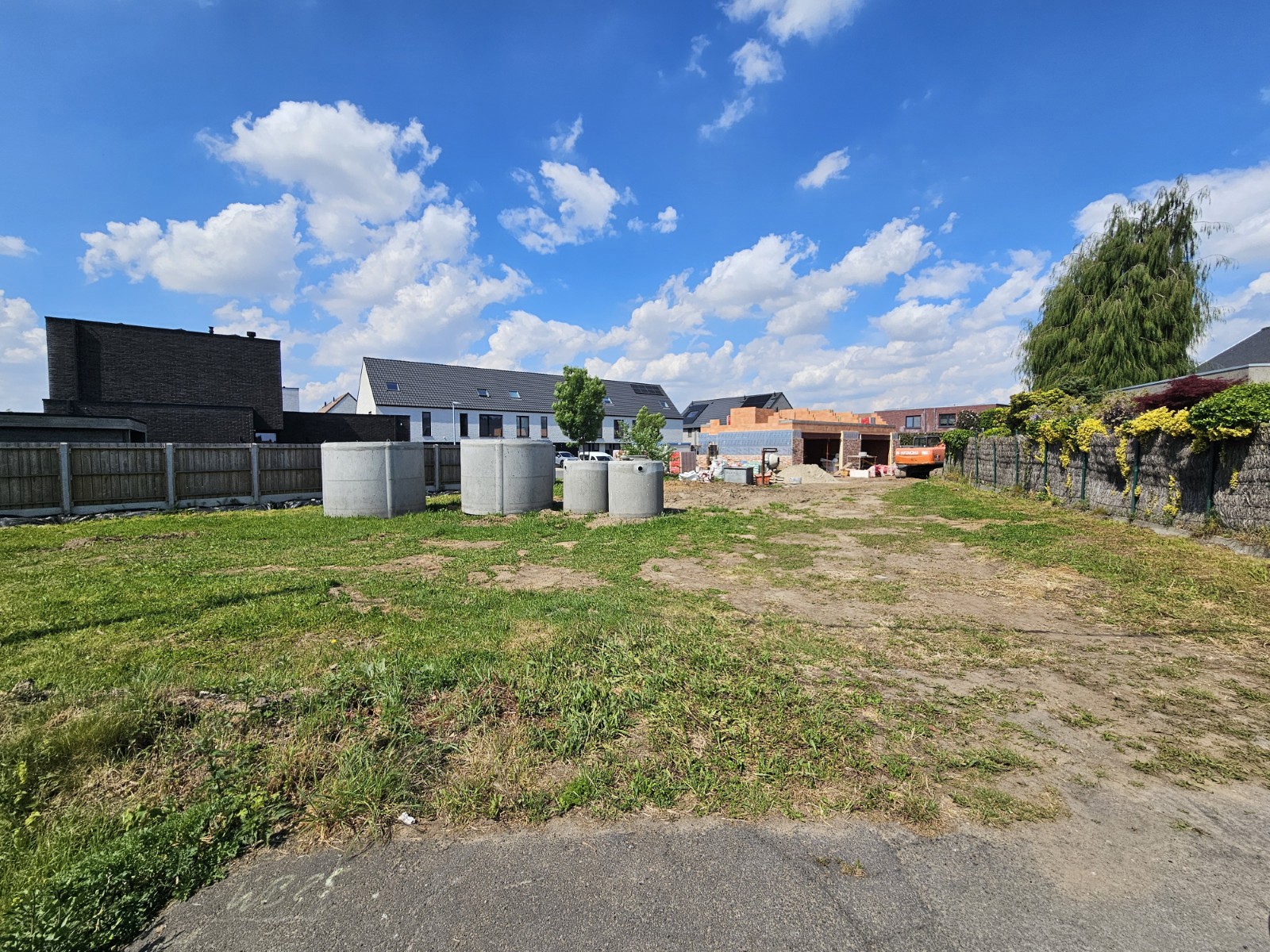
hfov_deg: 106.2
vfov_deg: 89.9
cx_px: 635
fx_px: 477
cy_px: 476
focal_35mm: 13
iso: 50
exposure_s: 1/3363
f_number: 2.2
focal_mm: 2.2
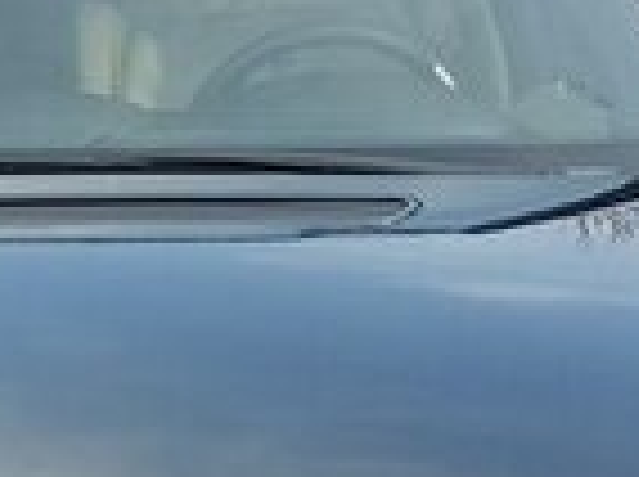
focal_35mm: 121
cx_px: -50
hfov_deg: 15.9
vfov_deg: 11.8
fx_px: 2230
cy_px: 677
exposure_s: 1/654
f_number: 1.7
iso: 40
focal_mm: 4.2
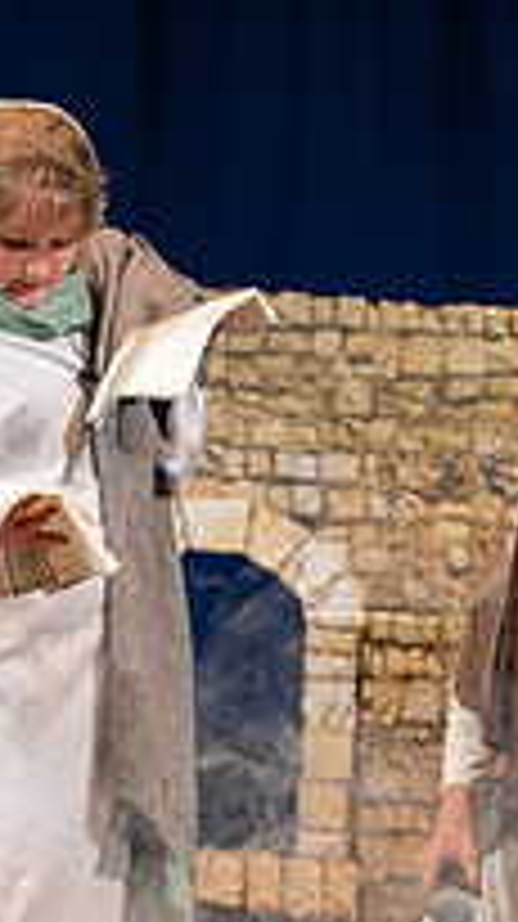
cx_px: 360
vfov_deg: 8.6
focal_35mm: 252
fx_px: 6166
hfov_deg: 4.8
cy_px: 641
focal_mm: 85
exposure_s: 1/250
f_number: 2.8
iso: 500
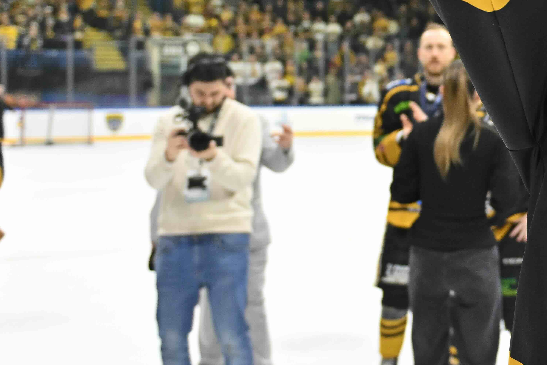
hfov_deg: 22.4
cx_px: 593
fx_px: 1307
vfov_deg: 15.8
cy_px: 67
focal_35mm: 86
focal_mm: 31
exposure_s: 1/1250
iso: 1600
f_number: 2.8
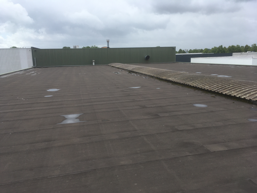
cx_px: 128
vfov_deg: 48.2
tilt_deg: -12.1
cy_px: 96
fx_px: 215
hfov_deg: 61.7
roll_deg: +1.1
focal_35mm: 29
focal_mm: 4.15
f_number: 2.2
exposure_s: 1/1241
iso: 25
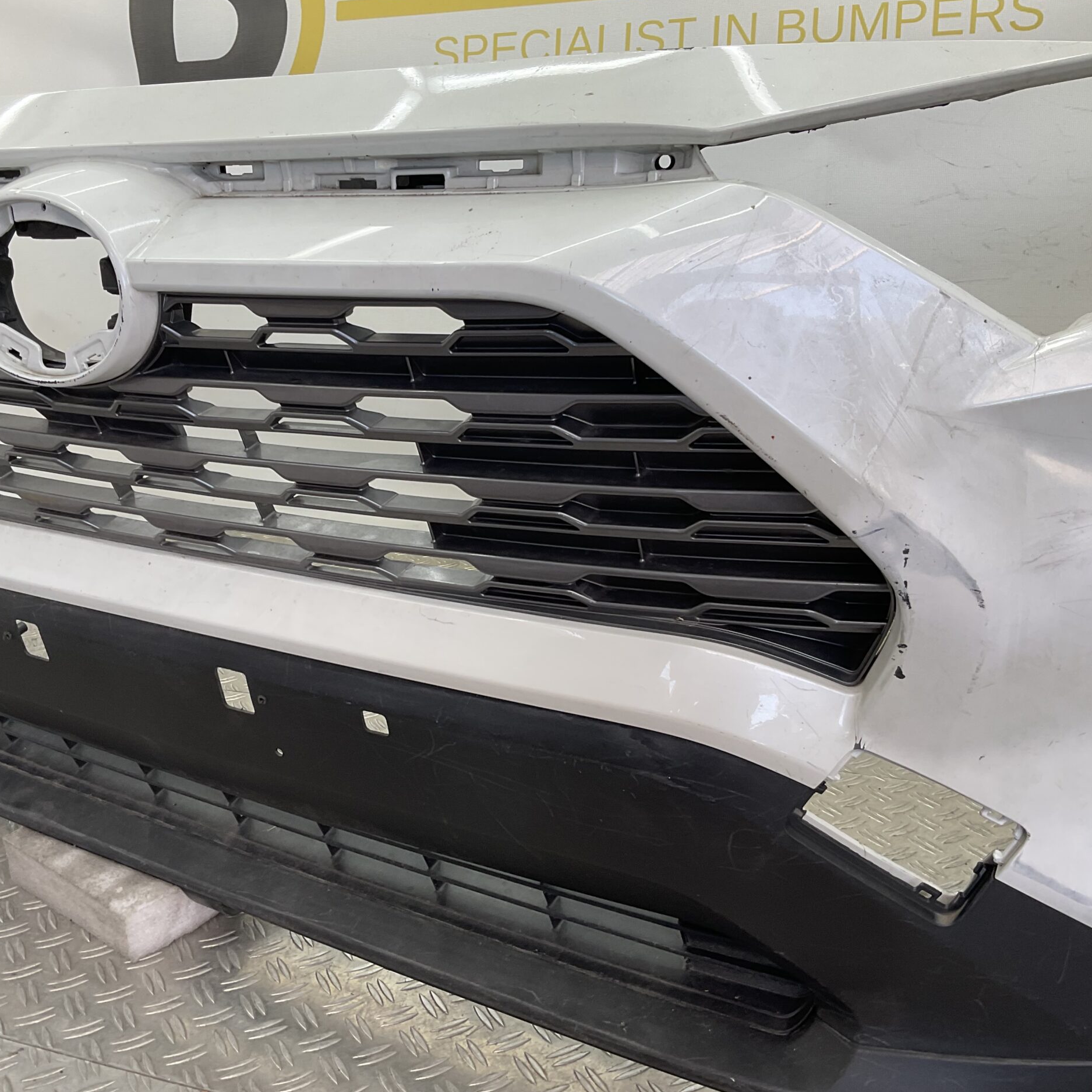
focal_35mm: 35
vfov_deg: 47.2
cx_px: 425
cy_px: 535
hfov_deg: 46.9
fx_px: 1249
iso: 25
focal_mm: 3
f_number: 1.8
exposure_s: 1/120
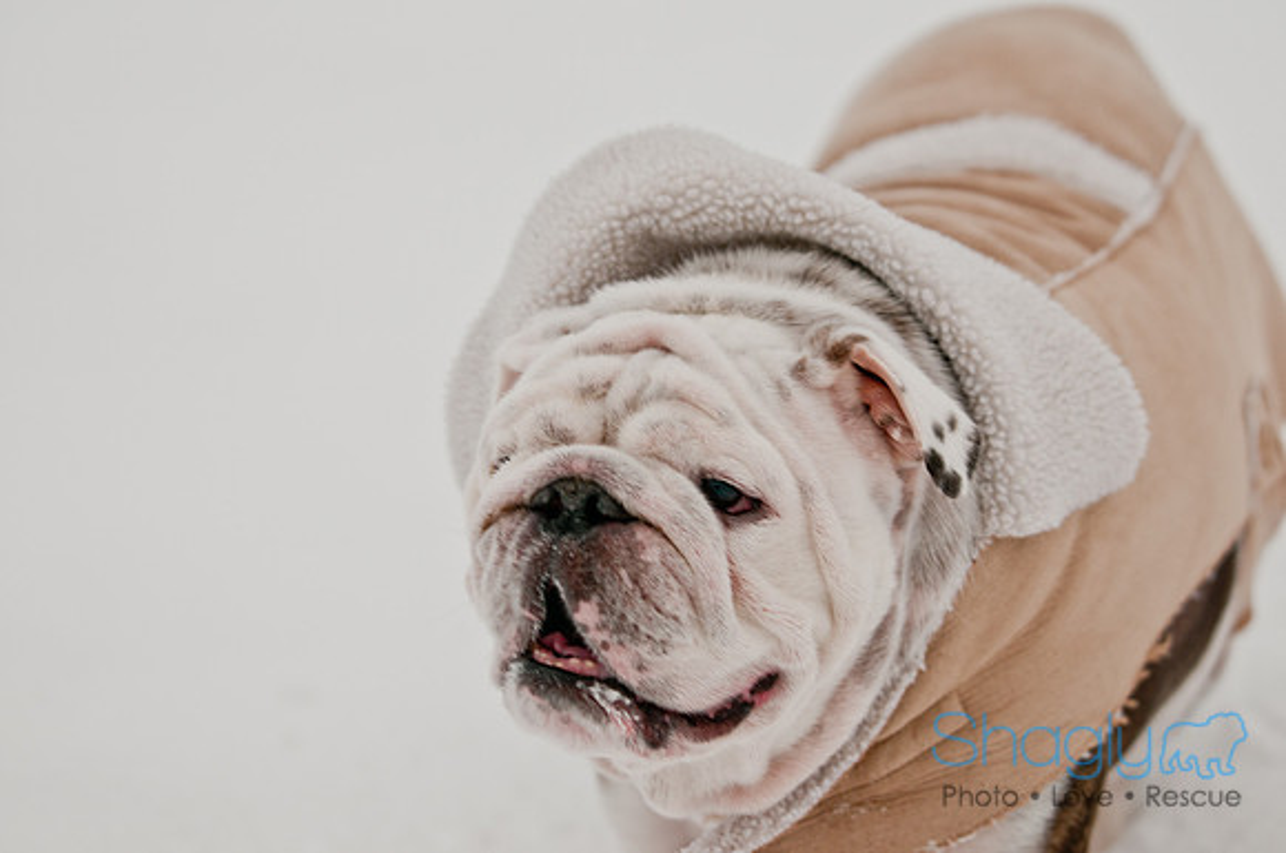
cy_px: 426
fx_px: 4281
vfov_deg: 11.4
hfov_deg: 17.1
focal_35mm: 120
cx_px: 643
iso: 200
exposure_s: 1/250
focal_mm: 80
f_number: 2.8
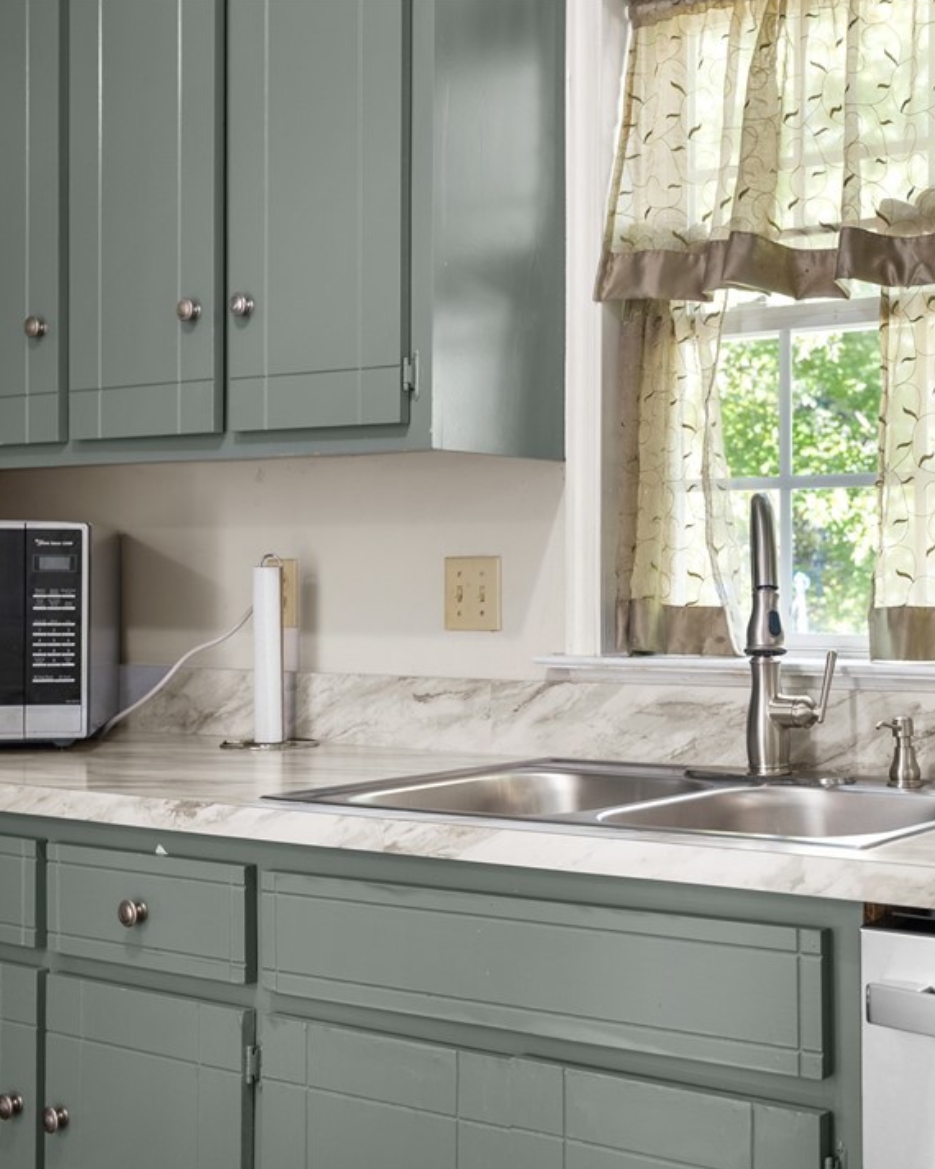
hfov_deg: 29.5
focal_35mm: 50
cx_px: 764
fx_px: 1730
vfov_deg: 37.3
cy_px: 589
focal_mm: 35
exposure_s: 1/8
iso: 1250
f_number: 5
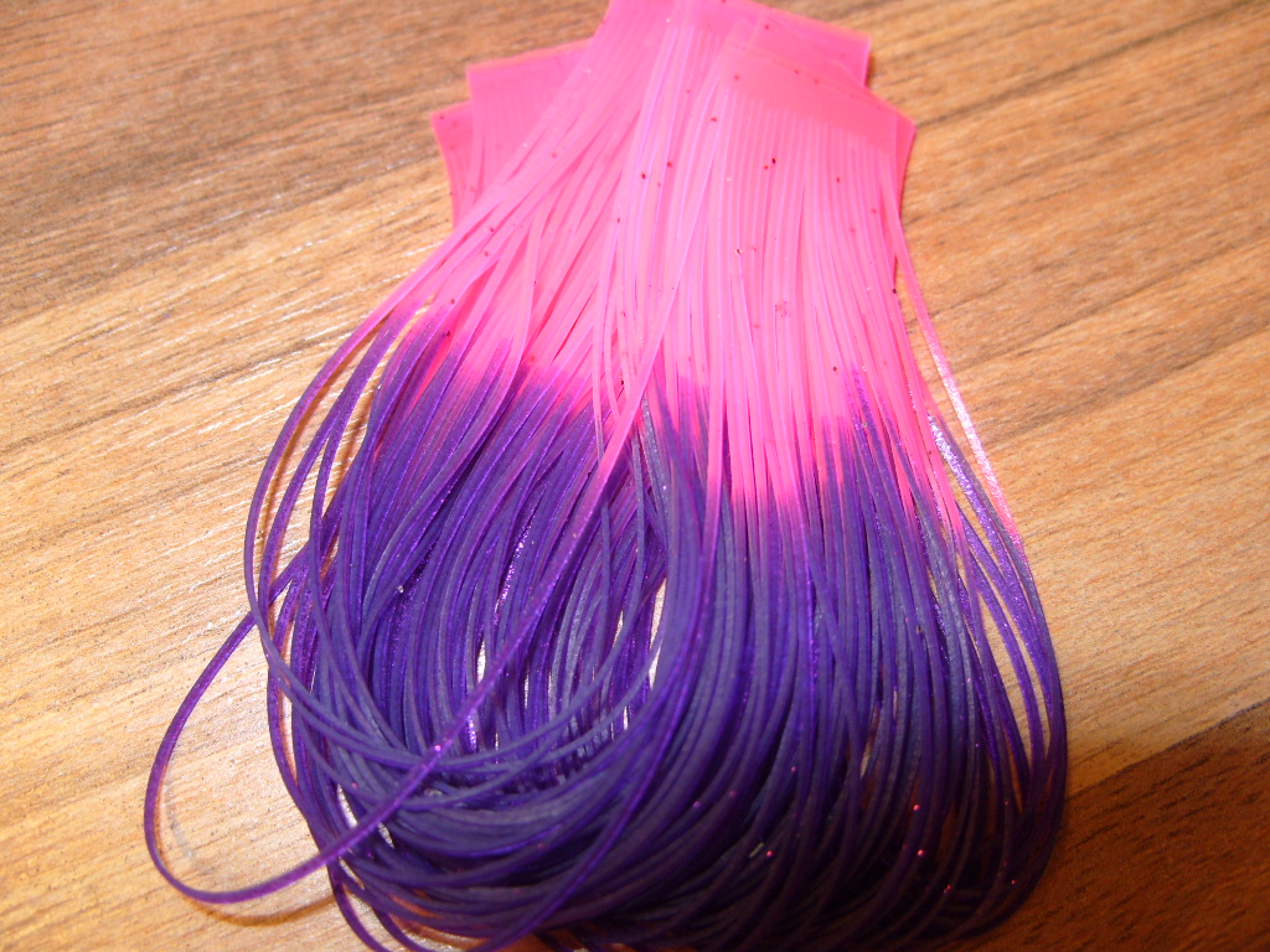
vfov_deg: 40.7
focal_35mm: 35
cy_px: 476
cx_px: 635
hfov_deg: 52.6
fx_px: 1284
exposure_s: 1/45
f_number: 2.8
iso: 100
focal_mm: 7.8
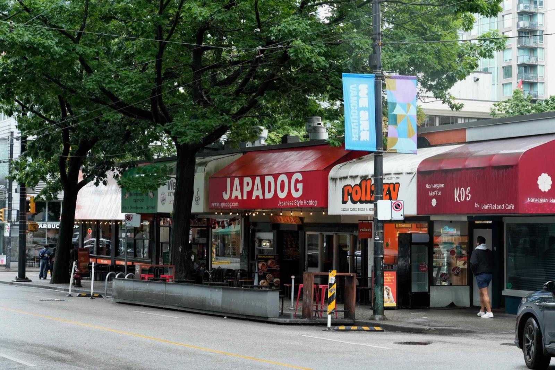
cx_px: 278
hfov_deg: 28.8
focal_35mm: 70
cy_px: 185
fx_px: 1079
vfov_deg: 19.5
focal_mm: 70
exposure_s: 1/250
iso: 2000
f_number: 7.1
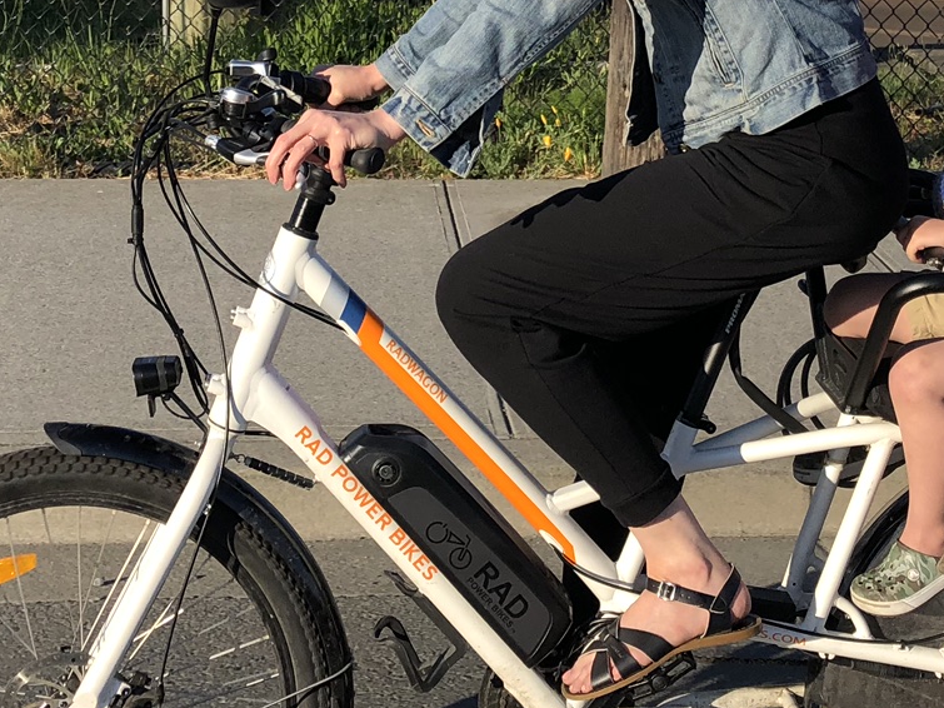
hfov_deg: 25.7
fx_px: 2072
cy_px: 23
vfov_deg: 18.9
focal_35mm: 76
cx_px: 470
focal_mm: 3.99
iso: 20
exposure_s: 1/1600
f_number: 1.8
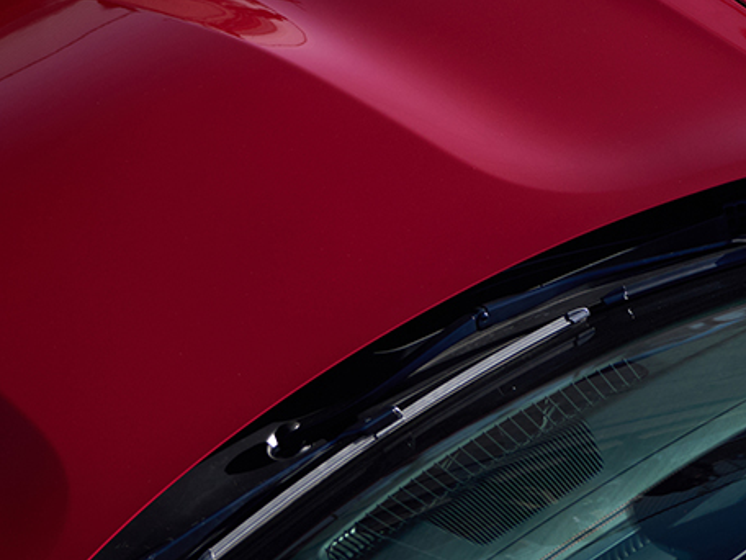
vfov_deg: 4.2
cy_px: 350
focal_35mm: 357
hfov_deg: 5.5
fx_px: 7694
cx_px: 0
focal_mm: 141
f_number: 5
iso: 200
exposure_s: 1/250
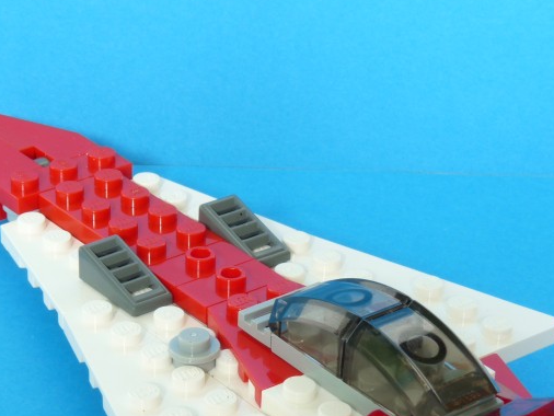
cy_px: 312
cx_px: 269
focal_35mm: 128
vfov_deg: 11.6
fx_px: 2050
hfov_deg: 15.4
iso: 100
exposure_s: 1/1.3
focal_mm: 14.4
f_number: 8
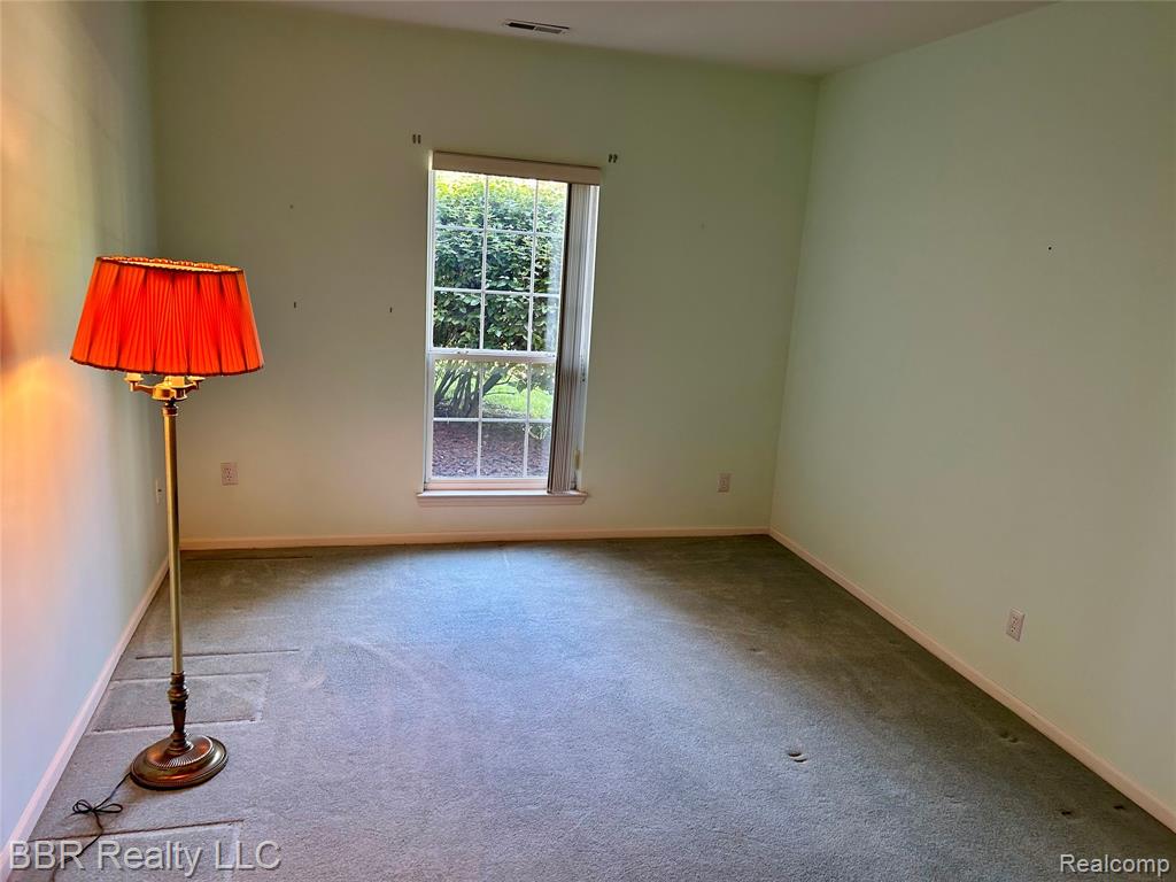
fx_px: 883
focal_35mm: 26
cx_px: 588
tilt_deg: -11.5
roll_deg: -3.5
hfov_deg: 67.3
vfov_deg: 53.1
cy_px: 441
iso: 125
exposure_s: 1/60
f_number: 1.5
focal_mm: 5.7
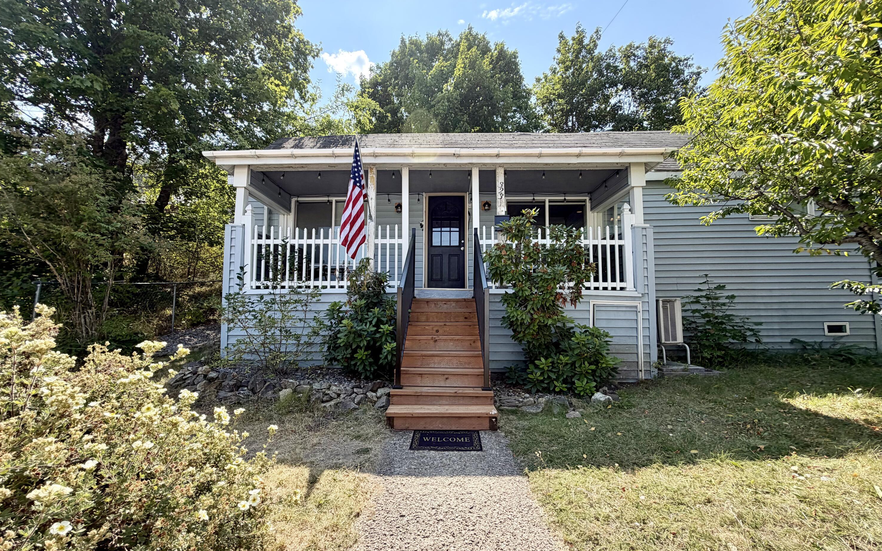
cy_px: 293
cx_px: 438
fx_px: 361
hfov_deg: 101.5
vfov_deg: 74.7
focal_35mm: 15
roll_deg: +0.5
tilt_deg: +4.7
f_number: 2.2
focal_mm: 2.22
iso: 40
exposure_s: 1/574
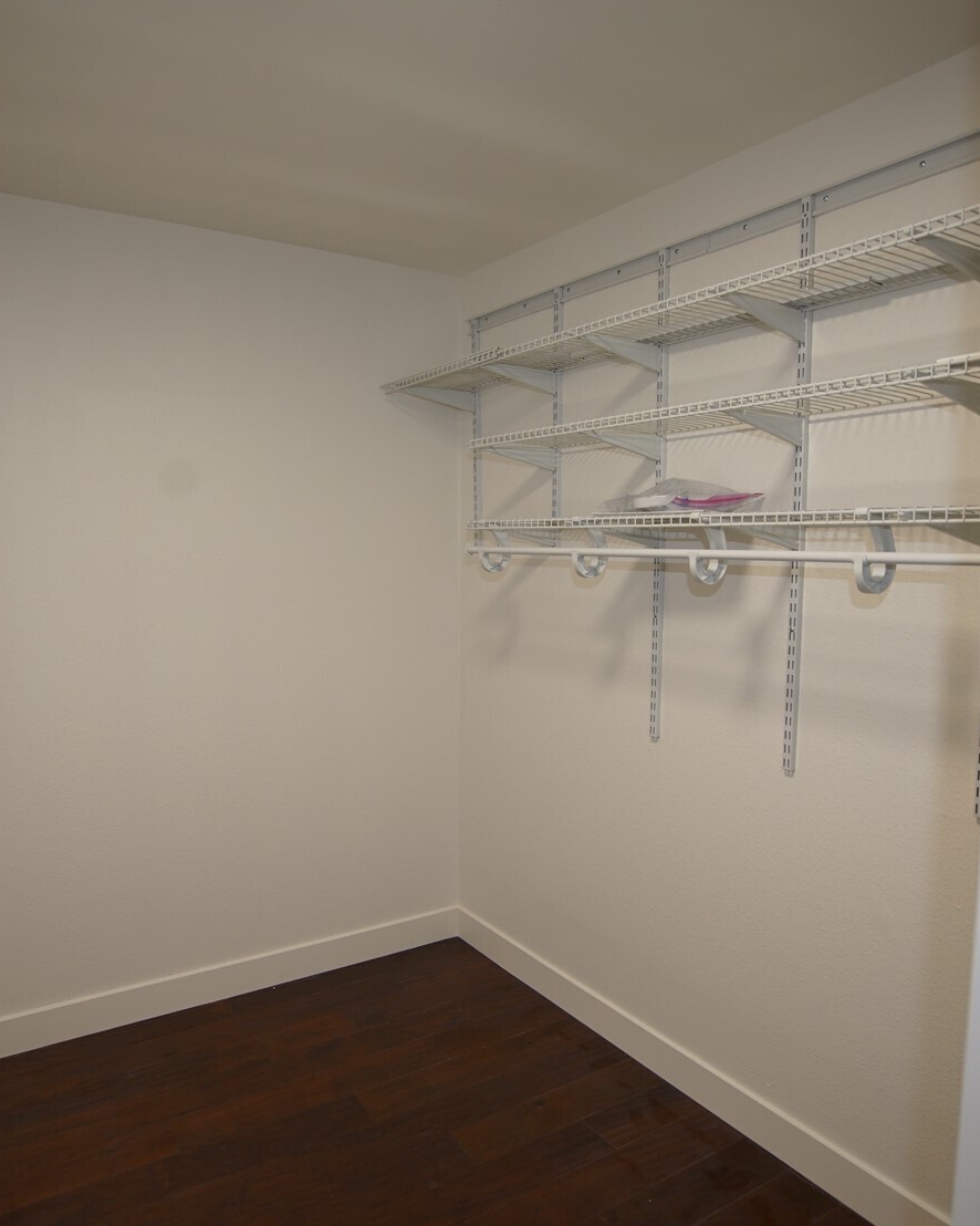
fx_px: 834
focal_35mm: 23
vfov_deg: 72.6
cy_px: 618
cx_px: 418
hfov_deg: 60.6
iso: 400
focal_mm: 16
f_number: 4
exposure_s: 1/50
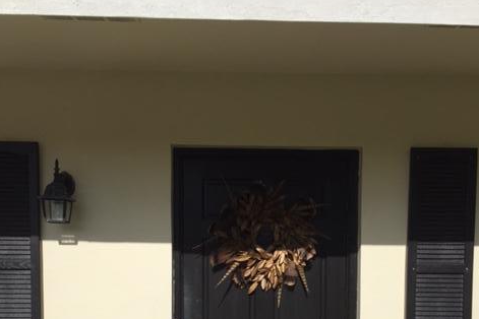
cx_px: 242
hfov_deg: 47.4
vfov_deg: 30.8
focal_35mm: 41
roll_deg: -0.2
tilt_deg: -0.4
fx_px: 545
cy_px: 300
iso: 32
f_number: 2.2
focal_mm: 4.15
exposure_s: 1/3968
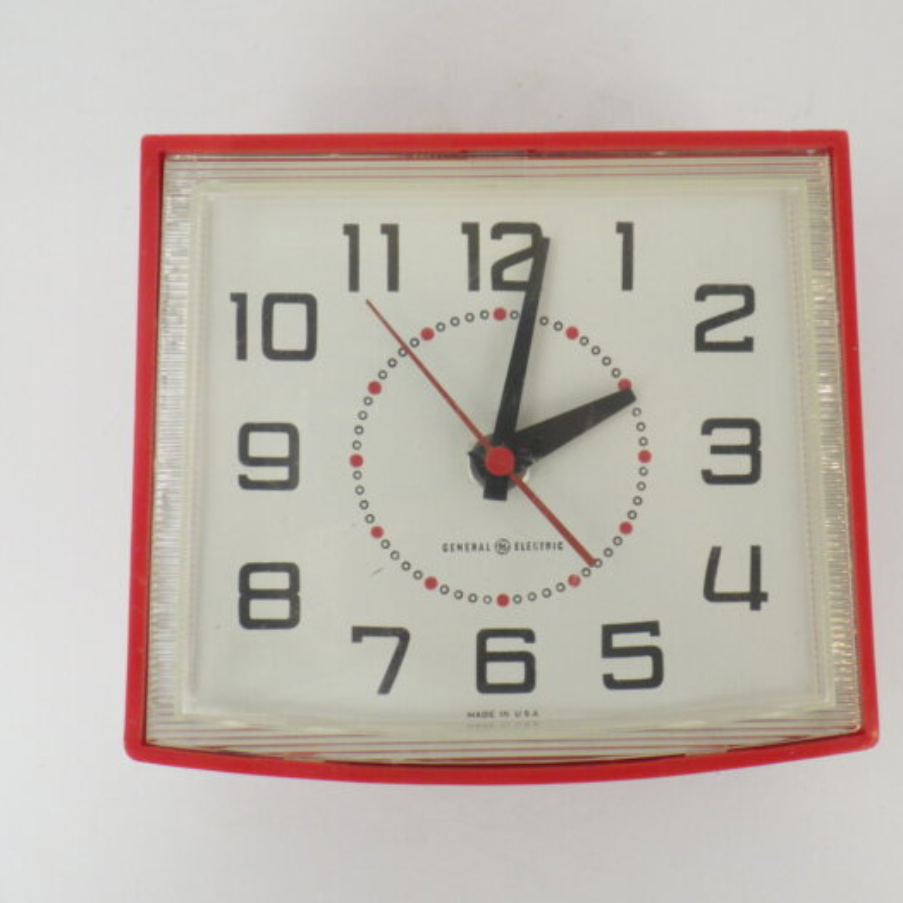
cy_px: 451
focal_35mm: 44
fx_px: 1299
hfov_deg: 38.3
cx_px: 476
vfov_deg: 38.3
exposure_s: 1/50
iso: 125
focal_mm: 6.1
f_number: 3.8
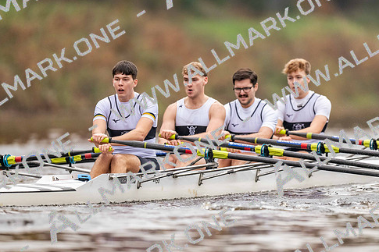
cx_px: 207
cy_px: 124
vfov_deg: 1.9
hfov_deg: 2.9
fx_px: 7556
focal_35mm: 718
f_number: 4
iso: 3200
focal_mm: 600
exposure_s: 1/2500
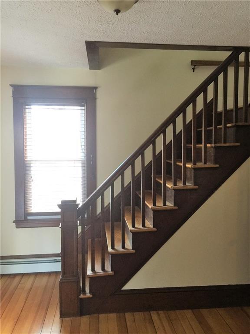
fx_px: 279
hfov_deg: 48.2
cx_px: 125
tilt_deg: -2.9
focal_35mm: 29
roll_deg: -0.4
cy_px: 167
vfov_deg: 61.7
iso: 100
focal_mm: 4.15
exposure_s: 1/15
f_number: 2.2
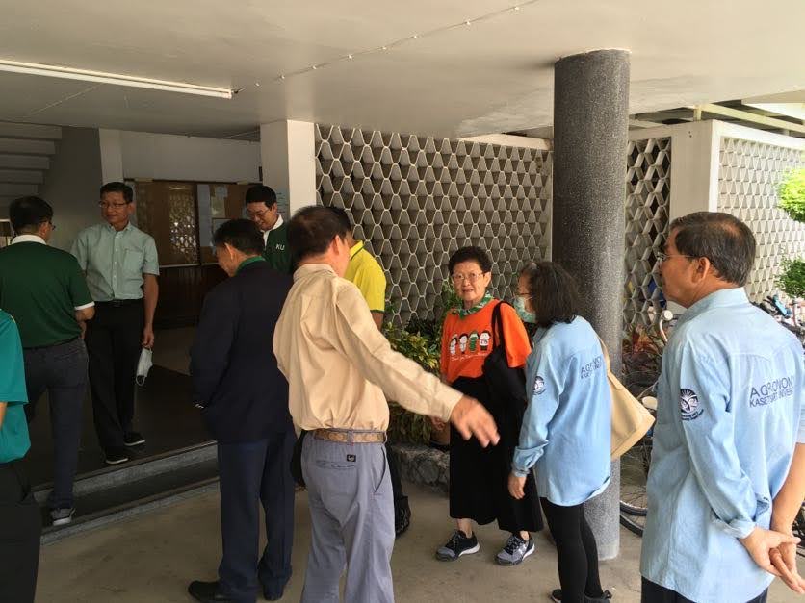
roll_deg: +1.4
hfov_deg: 61.7
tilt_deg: -6.5
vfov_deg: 48.2
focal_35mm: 29
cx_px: 402
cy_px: 302
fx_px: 674
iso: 25
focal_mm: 4.15
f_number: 2.2
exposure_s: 1/100
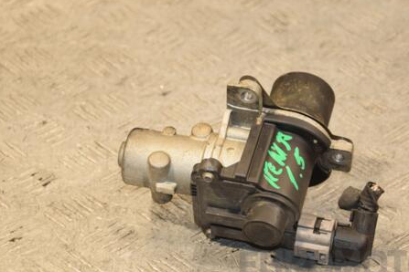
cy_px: 142
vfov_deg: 9.7
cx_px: 222
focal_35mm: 141
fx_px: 1602
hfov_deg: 14.5
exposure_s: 1/160
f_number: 5.3
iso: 800
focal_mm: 70
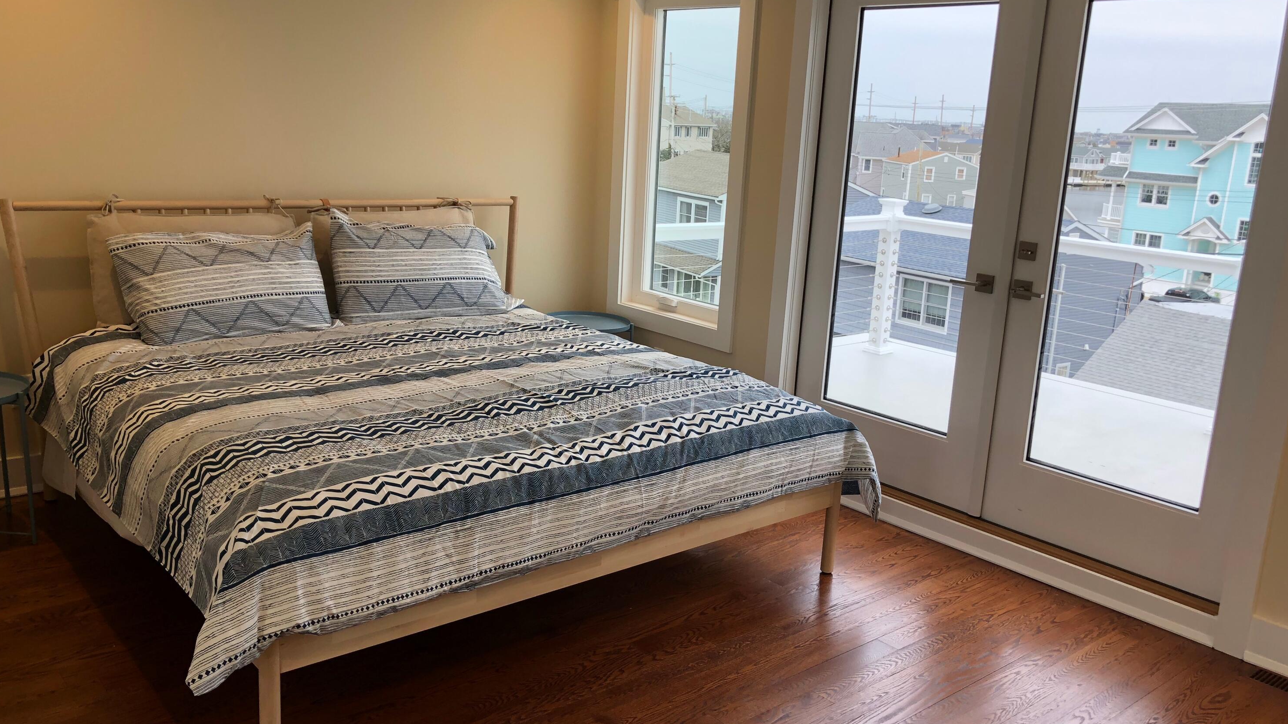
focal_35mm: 31
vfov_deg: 37.8
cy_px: 360
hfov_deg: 62.6
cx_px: 650
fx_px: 1059
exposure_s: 1/120
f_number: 1.8
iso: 50
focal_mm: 3.99
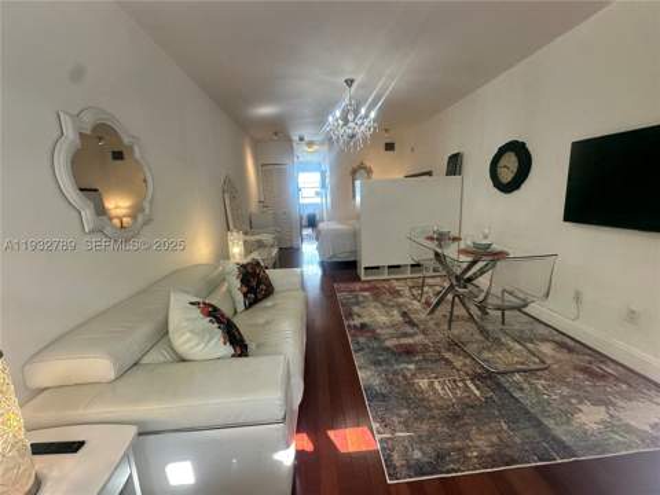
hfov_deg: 102.1
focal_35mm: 14
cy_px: 248
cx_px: 330
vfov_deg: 85.7
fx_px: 267
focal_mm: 2.22
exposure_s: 1/120
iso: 125
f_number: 2.2
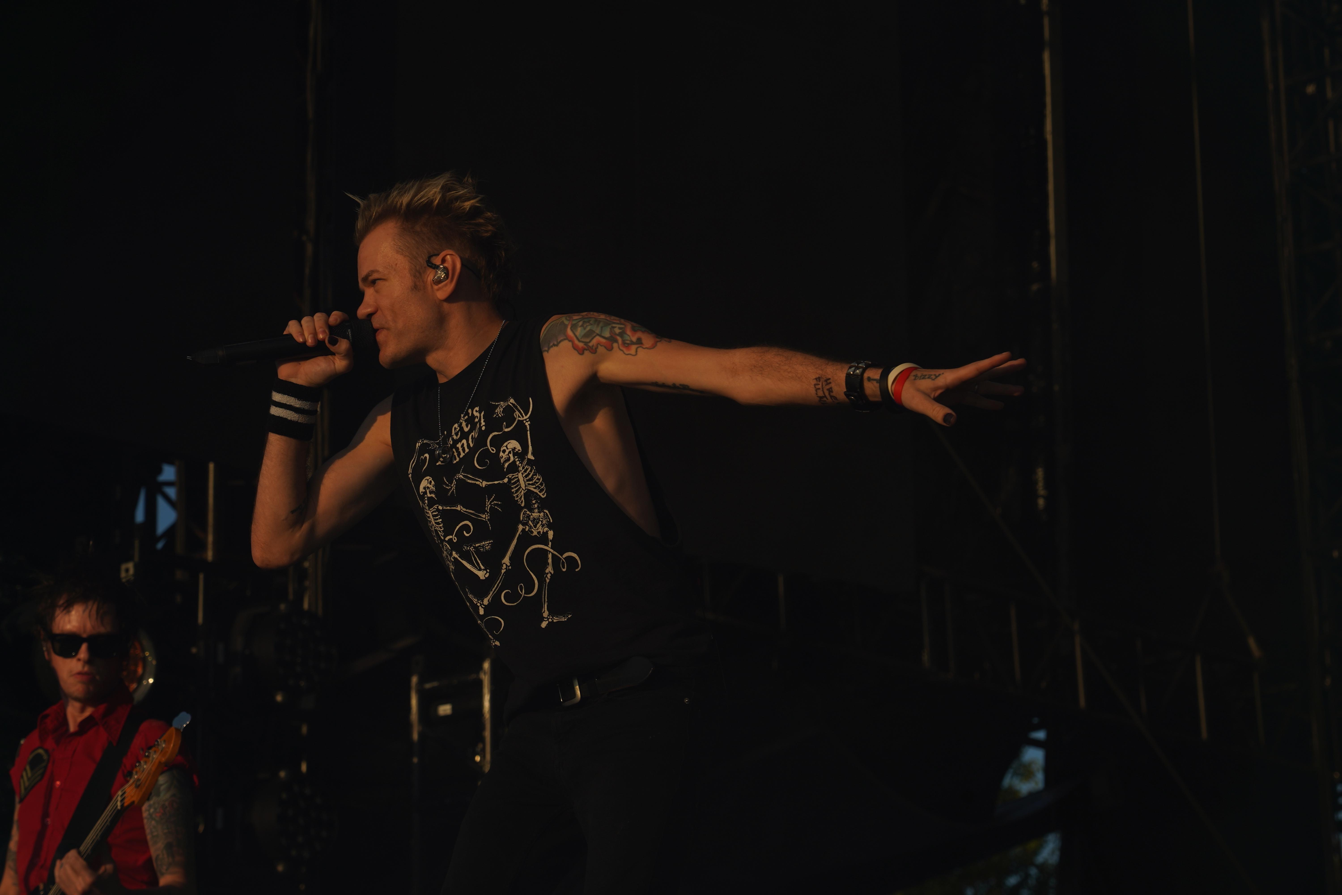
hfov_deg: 19.5
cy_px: 448
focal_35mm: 105
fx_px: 3914
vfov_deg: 13.0
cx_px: 671
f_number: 8
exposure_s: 1/500
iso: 100
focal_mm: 105
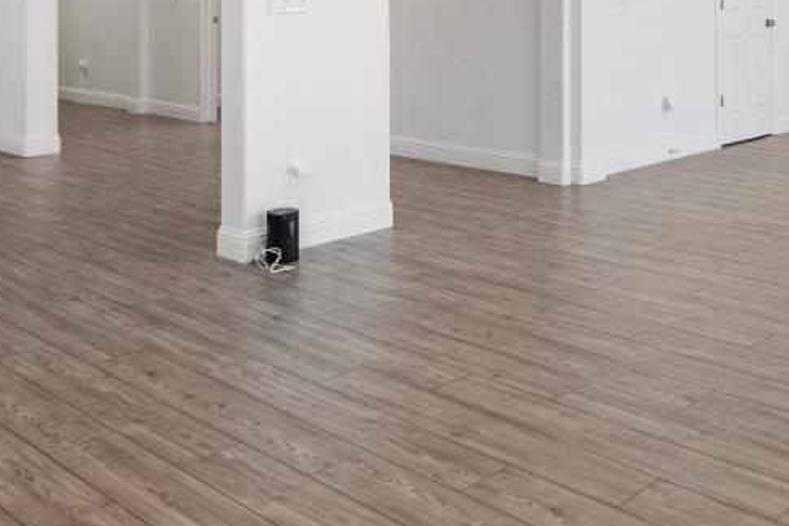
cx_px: 632
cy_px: -69
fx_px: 942
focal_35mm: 43
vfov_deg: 28.1
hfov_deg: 43.3
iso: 320
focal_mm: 14
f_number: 8
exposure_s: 1/8
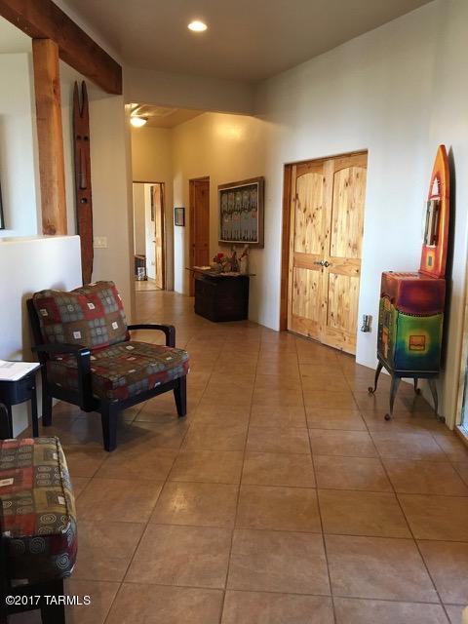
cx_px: 234
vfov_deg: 61.7
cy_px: 312
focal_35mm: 29
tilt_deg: -10.6
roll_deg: -0.5
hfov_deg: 48.2
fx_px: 523
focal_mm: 4.15
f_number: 2.2
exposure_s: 1/30
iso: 160
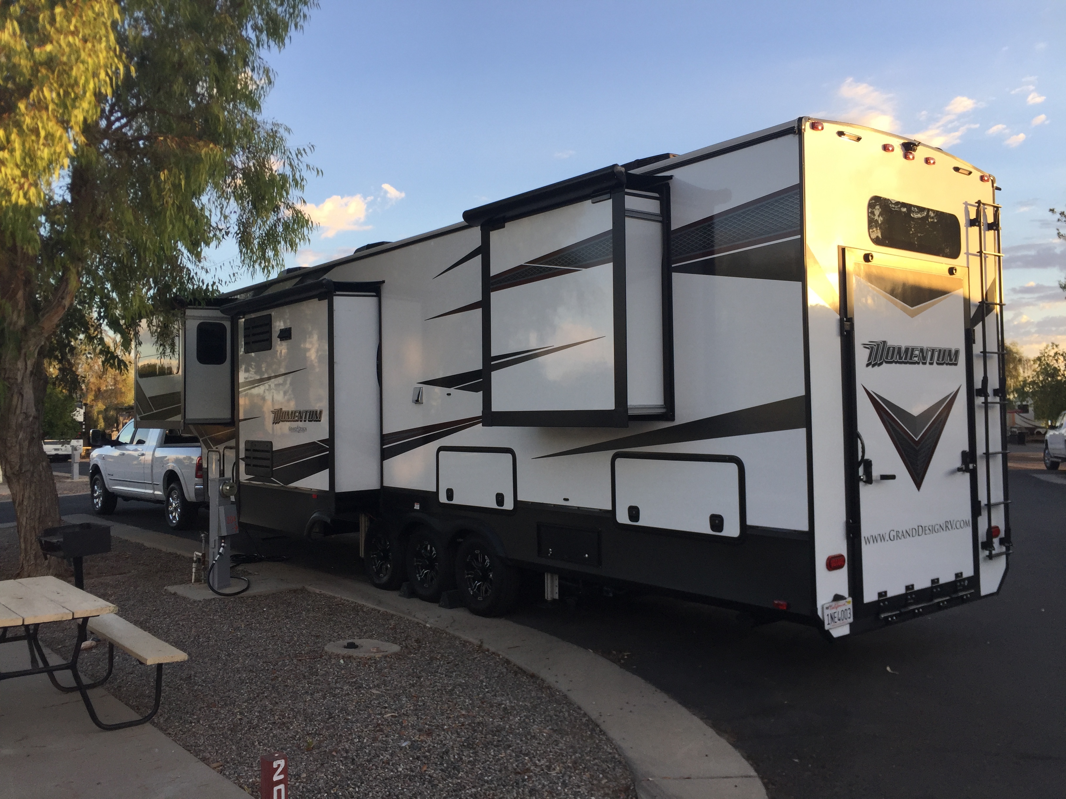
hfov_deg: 61.7
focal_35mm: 29
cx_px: 533
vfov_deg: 48.2
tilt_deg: +2.1
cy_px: 400
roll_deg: +0.5
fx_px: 893
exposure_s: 1/329
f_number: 2.2
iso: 32
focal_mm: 4.15
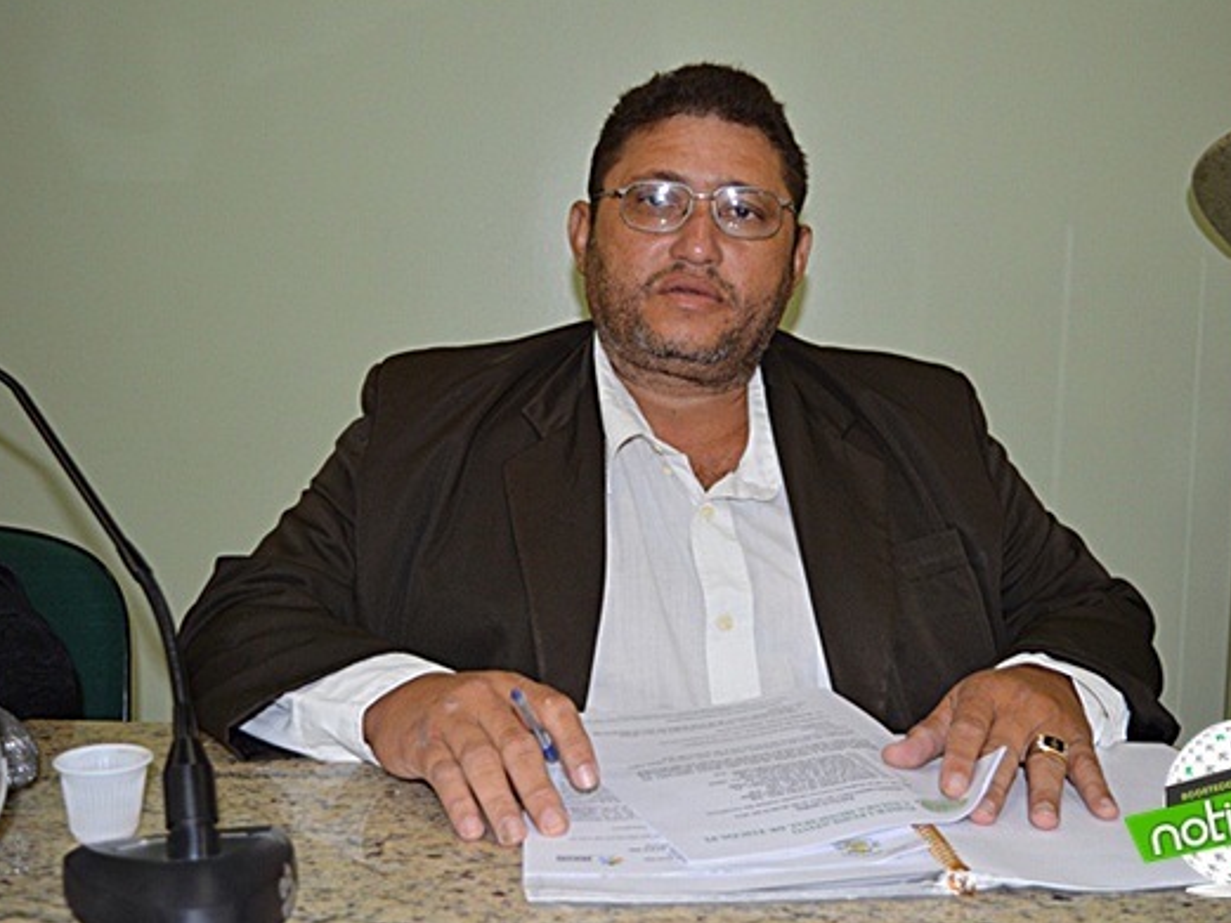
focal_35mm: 42
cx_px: 682
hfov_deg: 45.1
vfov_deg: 34.7
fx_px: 1478
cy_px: 460
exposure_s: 1/80
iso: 400
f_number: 4
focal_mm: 25
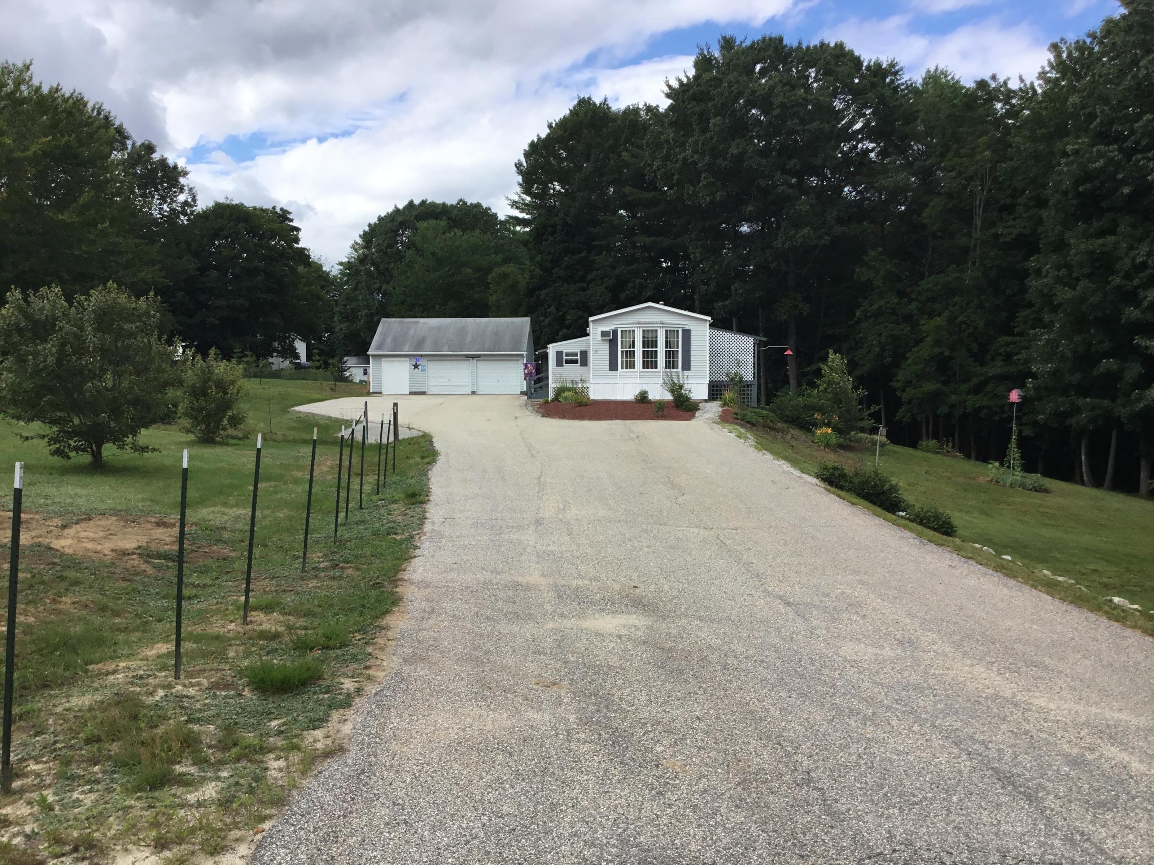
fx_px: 1033
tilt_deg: -5.0
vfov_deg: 45.4
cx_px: 577
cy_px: 432
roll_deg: +1.5
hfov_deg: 58.4
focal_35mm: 31
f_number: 2.4
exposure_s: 1/1294
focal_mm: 3.3
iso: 25
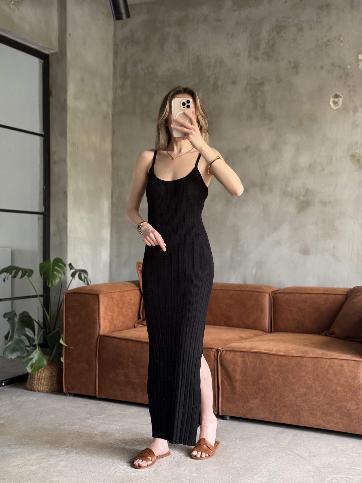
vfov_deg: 39.7
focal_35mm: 48
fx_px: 669
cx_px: 181
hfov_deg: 30.3
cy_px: 242
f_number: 1.78
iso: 160
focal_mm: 6.76
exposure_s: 1/60
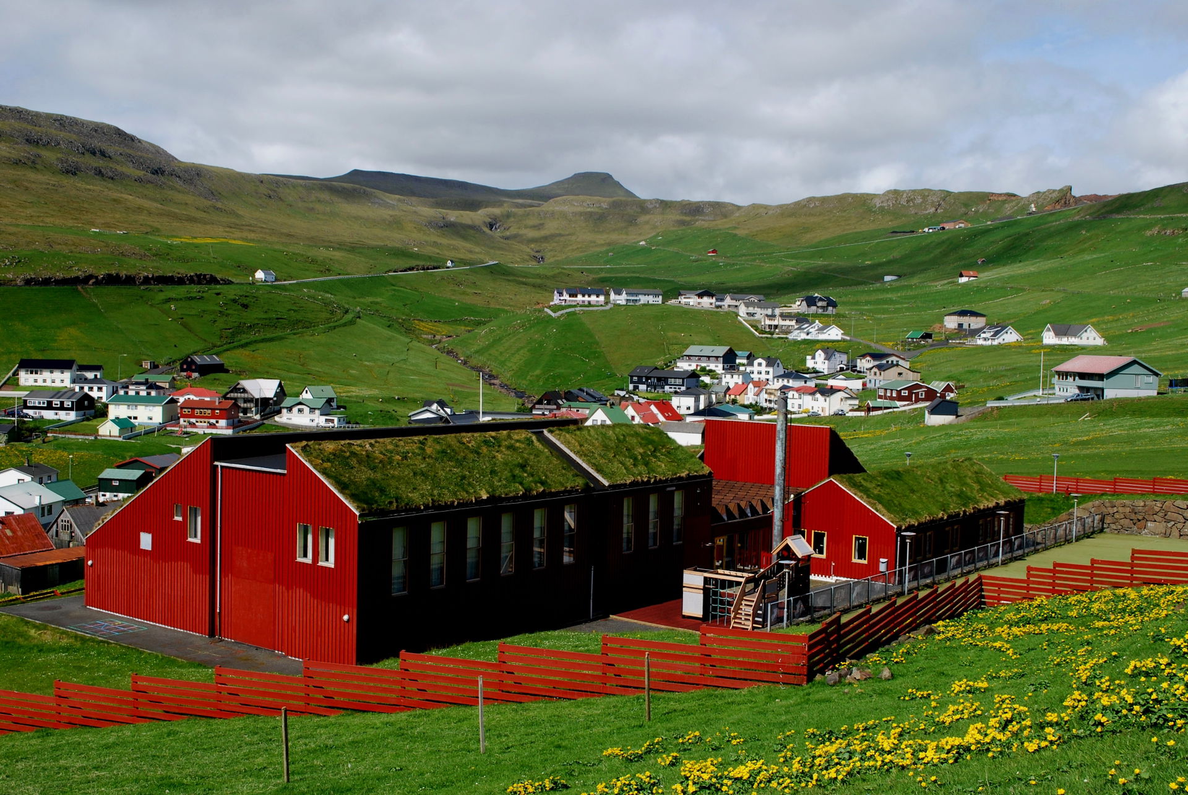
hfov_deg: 46.4
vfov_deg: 32.0
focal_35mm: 42
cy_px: 398
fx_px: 1388
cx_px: 594
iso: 200
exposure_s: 1/250
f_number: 10
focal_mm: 28
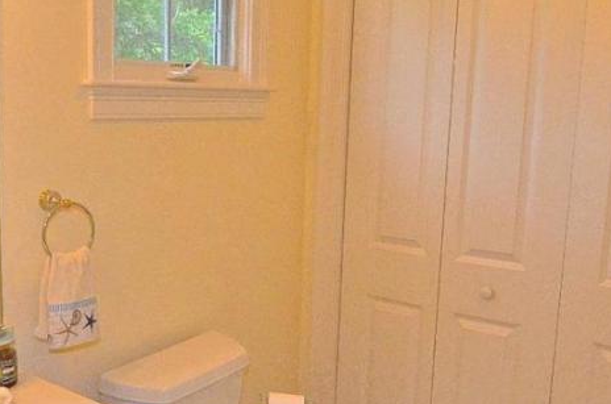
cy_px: 207
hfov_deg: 46.9
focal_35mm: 41
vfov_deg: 32.3
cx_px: 234
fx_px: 698
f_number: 8
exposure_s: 1/200
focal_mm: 11
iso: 1600
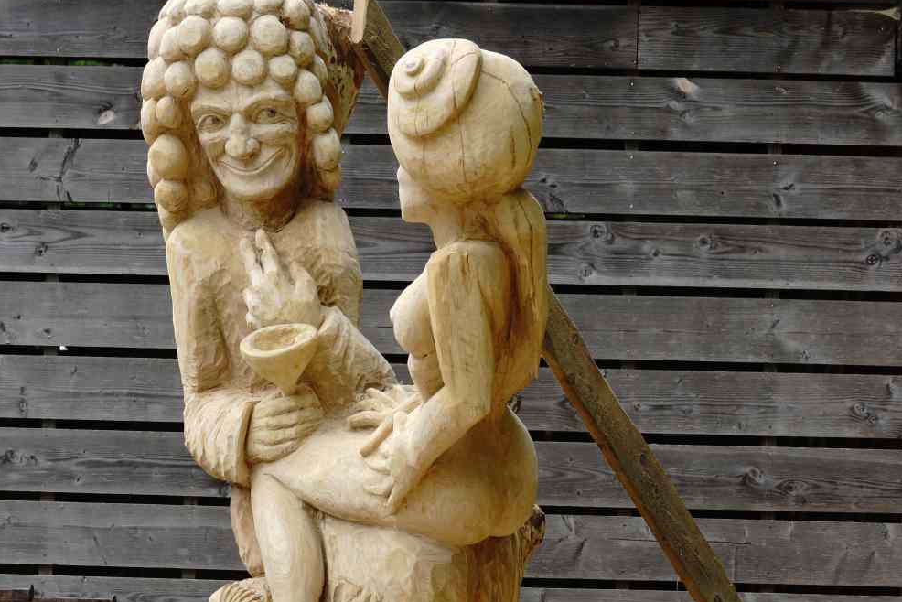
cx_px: 414
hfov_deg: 14.1
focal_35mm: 146
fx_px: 3659
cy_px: 358
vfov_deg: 9.4
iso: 100
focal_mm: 80
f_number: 5.6
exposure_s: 1/100
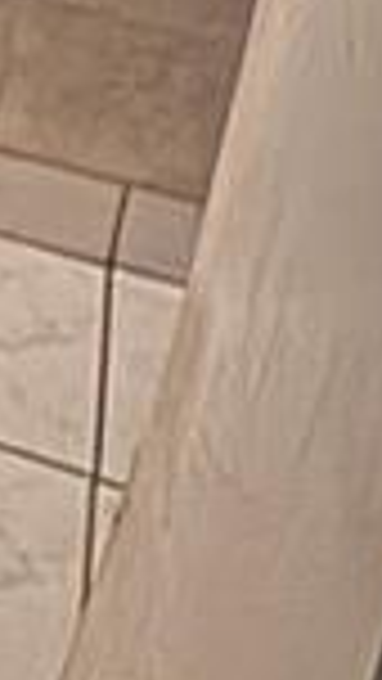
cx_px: -1438
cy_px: -428
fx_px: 2178
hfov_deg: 6.4
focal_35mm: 121
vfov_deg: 15.8
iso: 500
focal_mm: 2.22
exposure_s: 1/10
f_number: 2.2
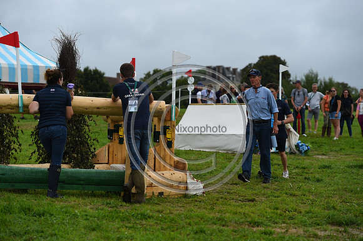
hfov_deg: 14.7
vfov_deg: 9.8
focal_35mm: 140
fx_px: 1411
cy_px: 120
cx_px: 182
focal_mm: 140
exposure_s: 1/1000
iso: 160
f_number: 5
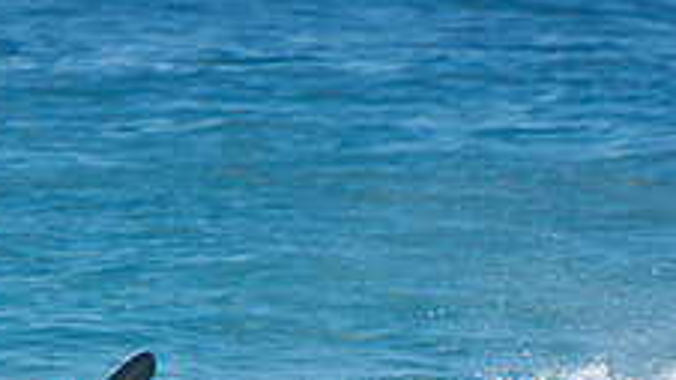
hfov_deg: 1.3
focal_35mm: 1611
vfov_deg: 0.8
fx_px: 28870
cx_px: 156
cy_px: 453
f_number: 5.6
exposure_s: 1/1250
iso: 250
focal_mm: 400
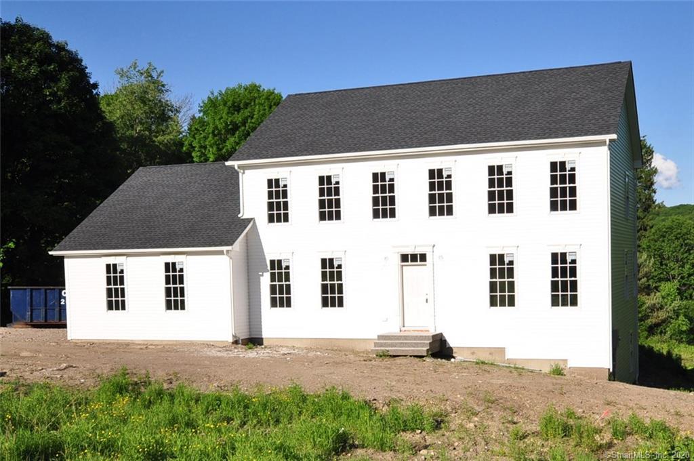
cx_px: 347
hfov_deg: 62.0
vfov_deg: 43.5
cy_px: 230
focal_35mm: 30
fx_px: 578
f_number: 7.1
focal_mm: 20
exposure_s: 1/800
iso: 200
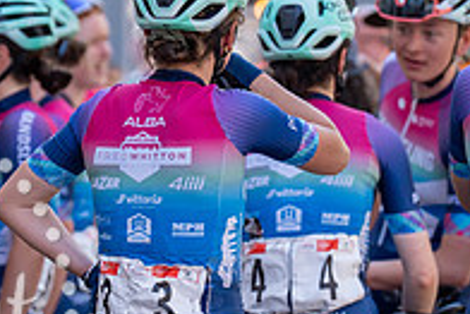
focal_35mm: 427
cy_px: 198
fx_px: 5579
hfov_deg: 4.8
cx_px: 225
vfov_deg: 3.2
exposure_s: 1/2000
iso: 800
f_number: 2.8
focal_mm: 144
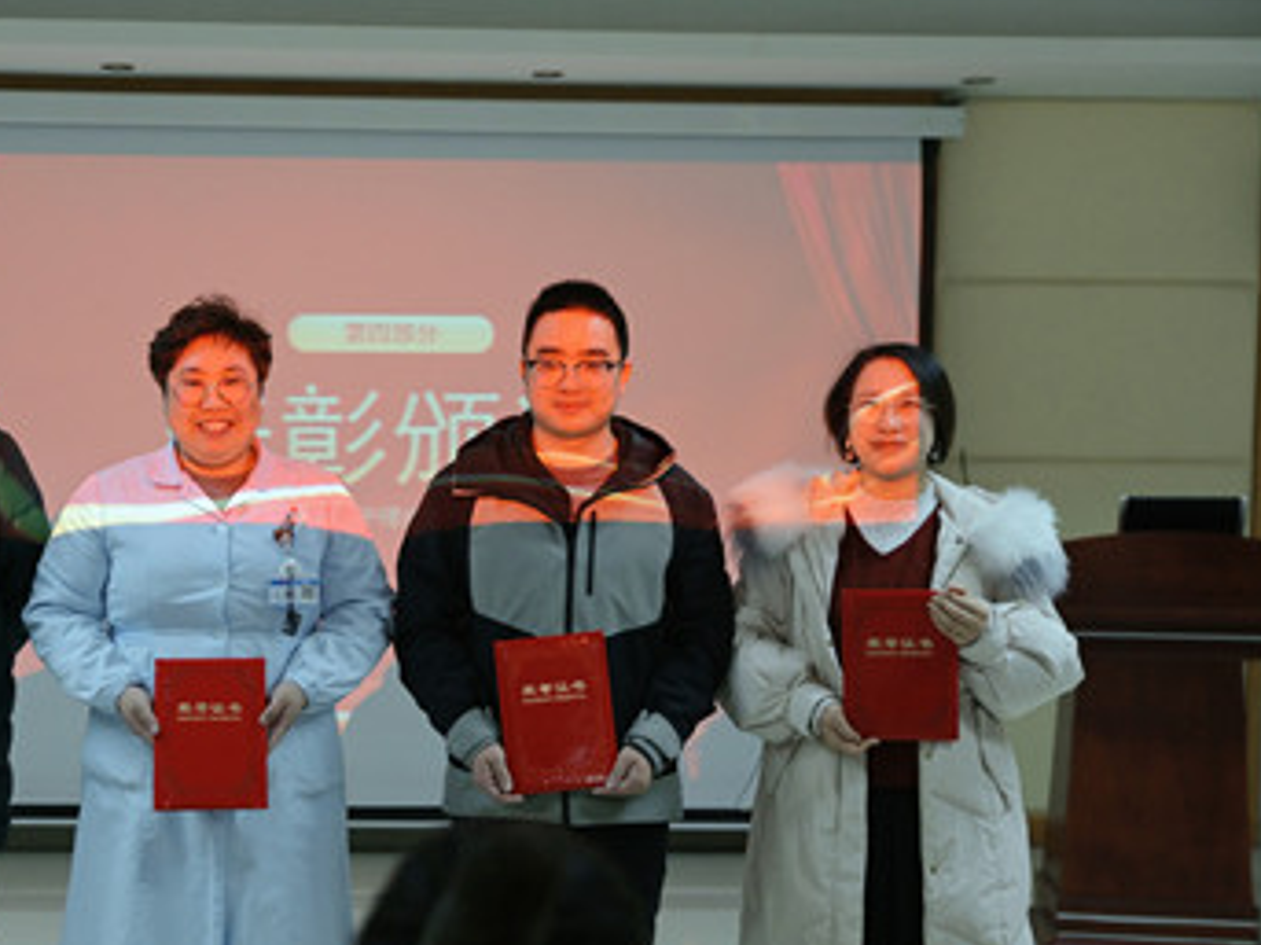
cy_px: 581
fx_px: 2294
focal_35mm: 63
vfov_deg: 23.2
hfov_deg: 30.5
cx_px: 397
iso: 2000
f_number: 2.8
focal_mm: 45
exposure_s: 1/400
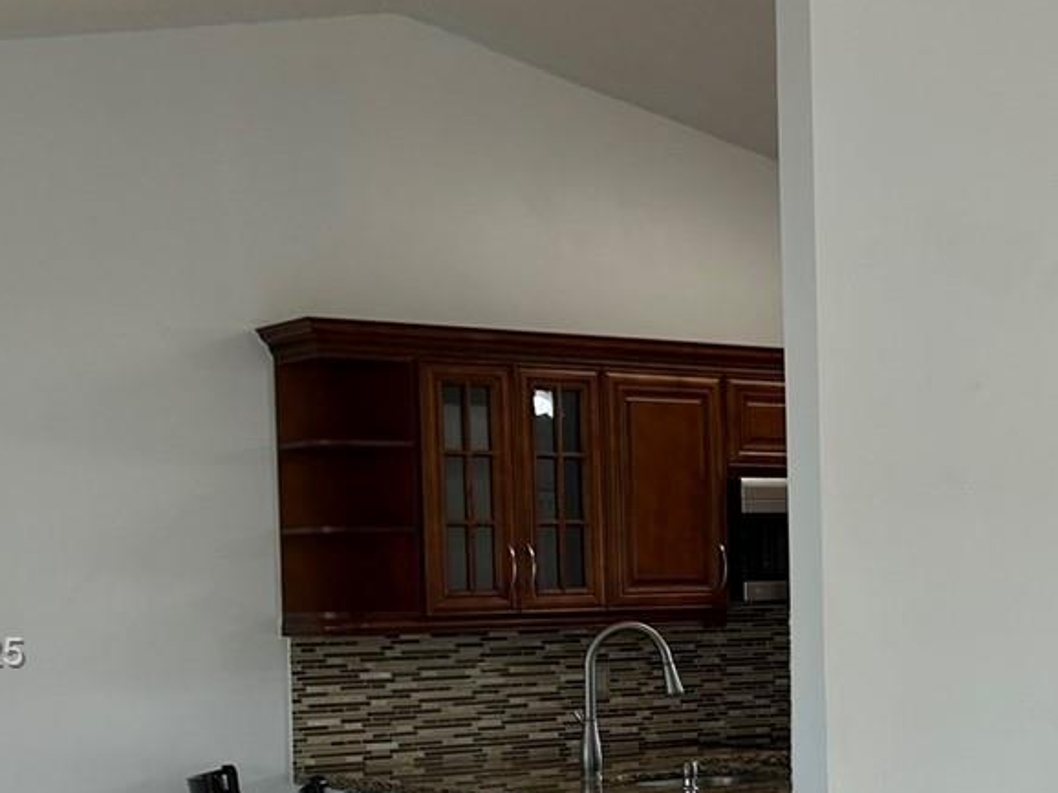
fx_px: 2200
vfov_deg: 20.2
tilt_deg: -1.8
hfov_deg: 26.4
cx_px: 902
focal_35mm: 72
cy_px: 656
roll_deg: +1.4
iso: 40
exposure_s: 1/139
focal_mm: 5.7
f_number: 1.5
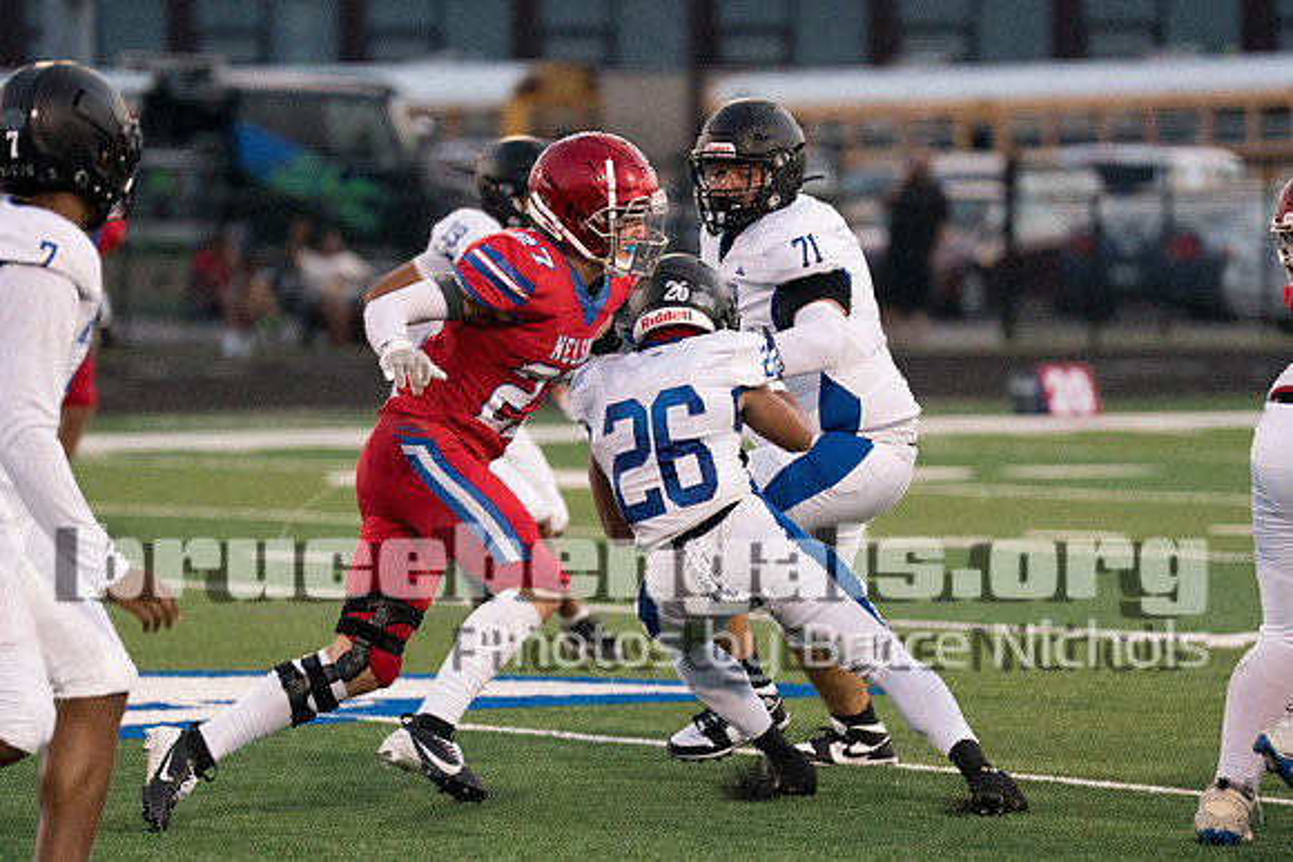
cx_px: 656
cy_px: 398
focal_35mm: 304
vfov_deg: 4.5
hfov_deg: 6.8
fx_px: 10922
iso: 5000
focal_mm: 200
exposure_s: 1/2000
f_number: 2.8
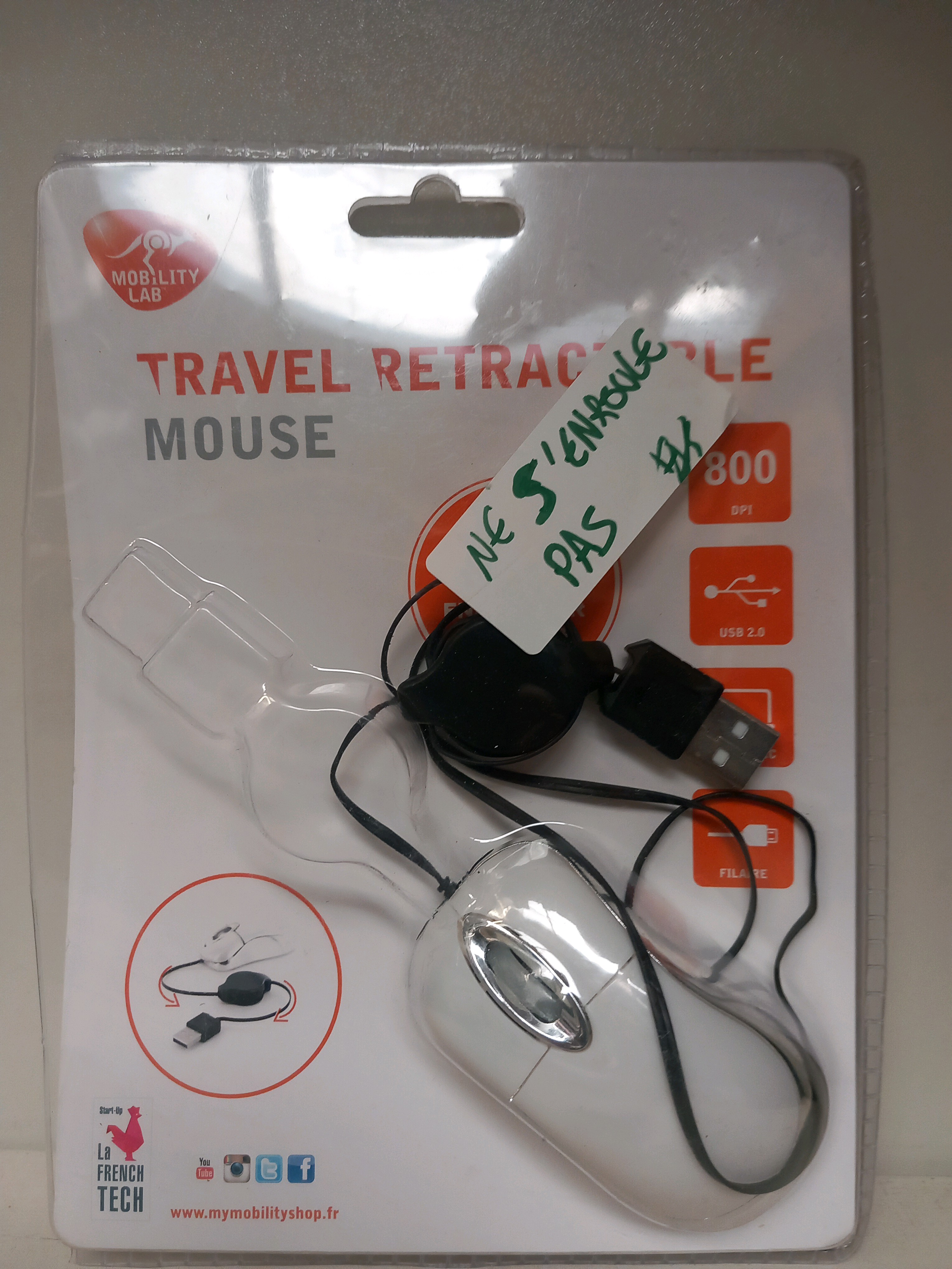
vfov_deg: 65.3
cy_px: 634
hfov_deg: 51.4
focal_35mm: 27
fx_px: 990
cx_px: 476
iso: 100
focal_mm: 4
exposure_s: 1/50.3
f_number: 1.8
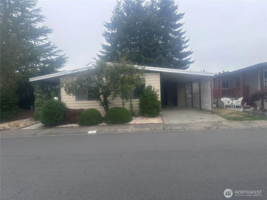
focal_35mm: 24
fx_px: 185
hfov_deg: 71.6
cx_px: 134
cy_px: 100
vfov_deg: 56.8
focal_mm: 6.86
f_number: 1.78
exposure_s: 1/1212
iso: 80
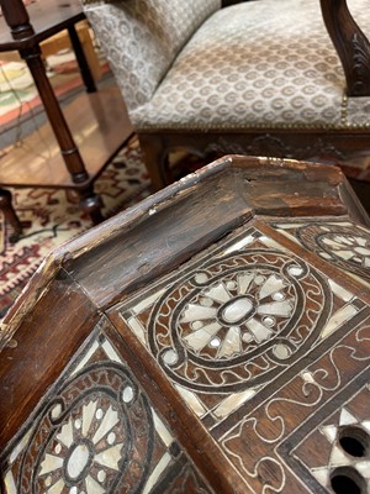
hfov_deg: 54.9
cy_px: 247
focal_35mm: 25
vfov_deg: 69.4
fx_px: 356
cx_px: 185
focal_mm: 5.1
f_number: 1.6
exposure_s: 1/50
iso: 125
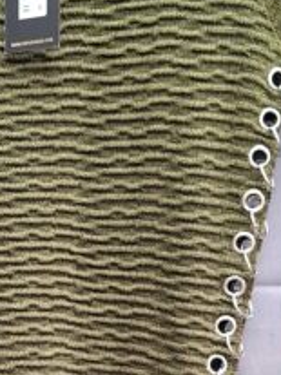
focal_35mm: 89
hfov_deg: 16.5
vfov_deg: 21.0
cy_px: 406
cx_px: 67
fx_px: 964
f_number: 1.8
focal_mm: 5.54
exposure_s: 1/100
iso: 320
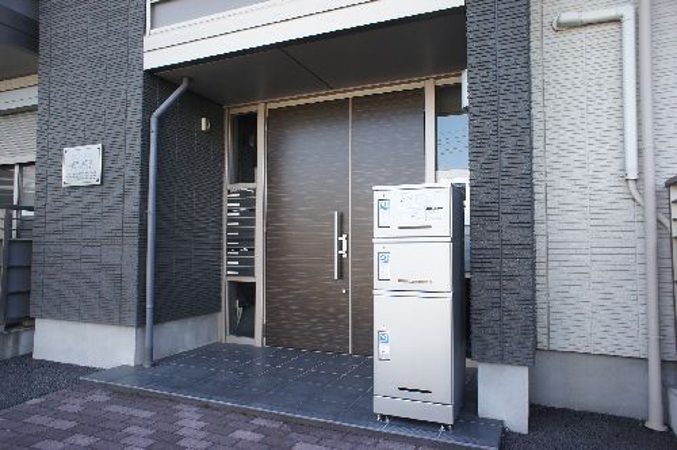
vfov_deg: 53.0
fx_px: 451
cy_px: 225
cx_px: 338
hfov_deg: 73.8
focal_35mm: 24
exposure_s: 1/125
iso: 200
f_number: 5.6
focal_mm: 16
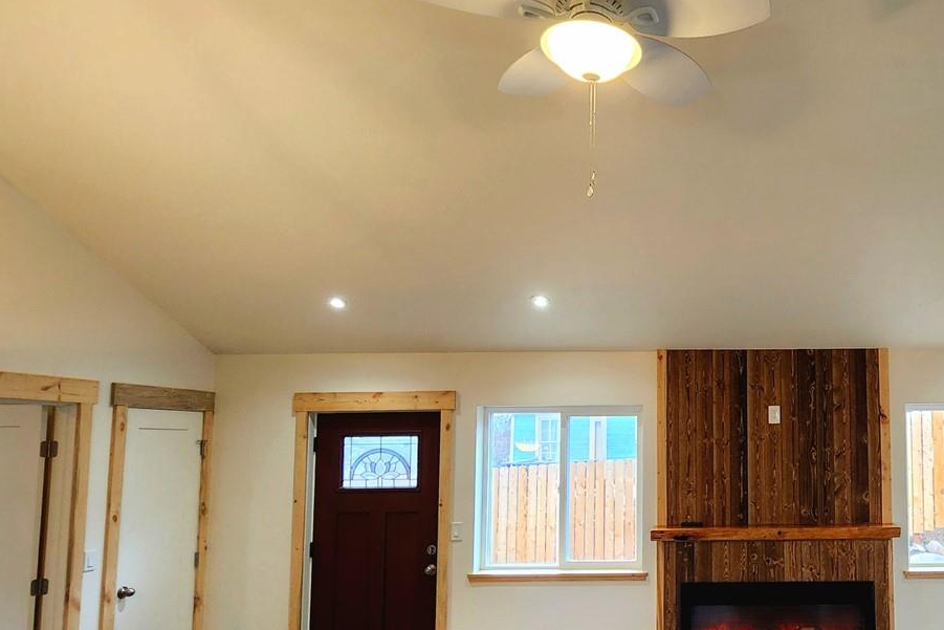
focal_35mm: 24
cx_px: 749
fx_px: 629
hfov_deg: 67.2
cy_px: 404
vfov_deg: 52.4
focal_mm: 2.2
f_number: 2.2
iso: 200
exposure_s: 1/60.2
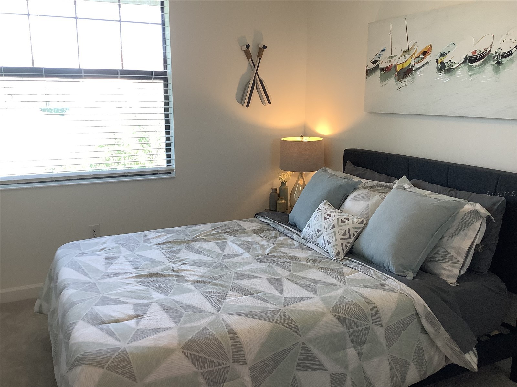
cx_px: 258
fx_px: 463
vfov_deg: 45.4
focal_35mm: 31
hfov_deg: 58.4
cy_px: 194
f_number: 2.4
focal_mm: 3.3
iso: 64
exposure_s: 1/60
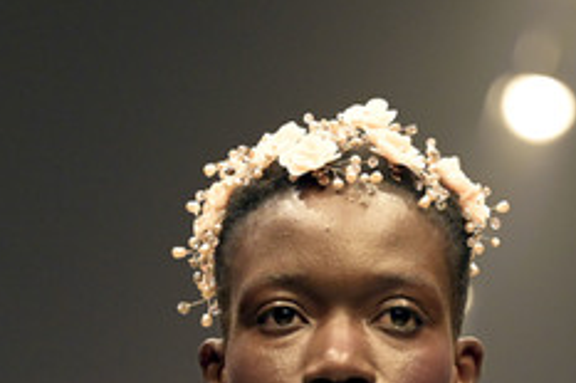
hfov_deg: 5.3
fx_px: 6187
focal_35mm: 387
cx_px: 538
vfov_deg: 3.5
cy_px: 242
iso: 8000
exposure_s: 1/640
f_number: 5.6
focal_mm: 200
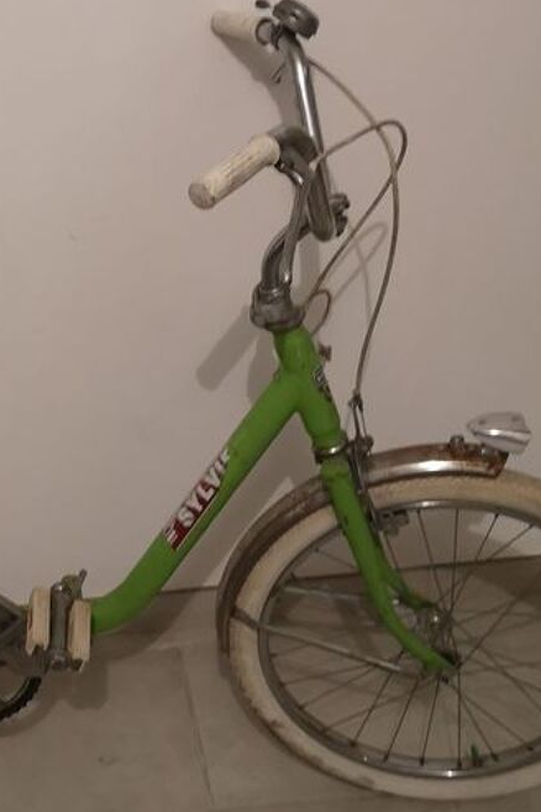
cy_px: 324
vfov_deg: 34.9
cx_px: 17
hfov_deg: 22.9
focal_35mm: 57
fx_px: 1285
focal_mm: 3.95
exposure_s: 1/25
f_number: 1.8
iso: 500
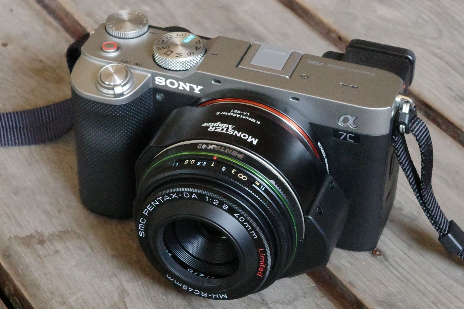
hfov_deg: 28.5
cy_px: 154
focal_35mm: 71
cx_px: 232
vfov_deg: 19.2
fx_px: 915
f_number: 8
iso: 5000
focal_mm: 26
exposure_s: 1/40
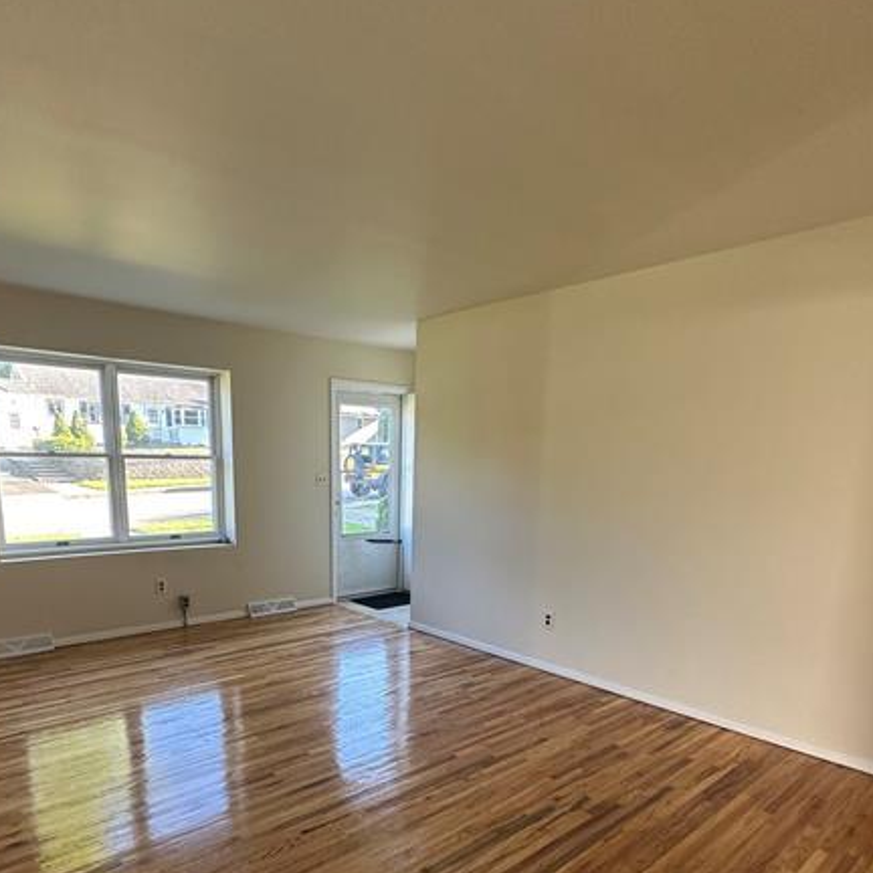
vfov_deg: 67.5
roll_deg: -1.2
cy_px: 588
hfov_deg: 69.5
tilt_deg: -9.3
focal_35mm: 22
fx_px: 628
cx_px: 394
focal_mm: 2.22
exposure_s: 1/99
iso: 160
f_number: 2.2
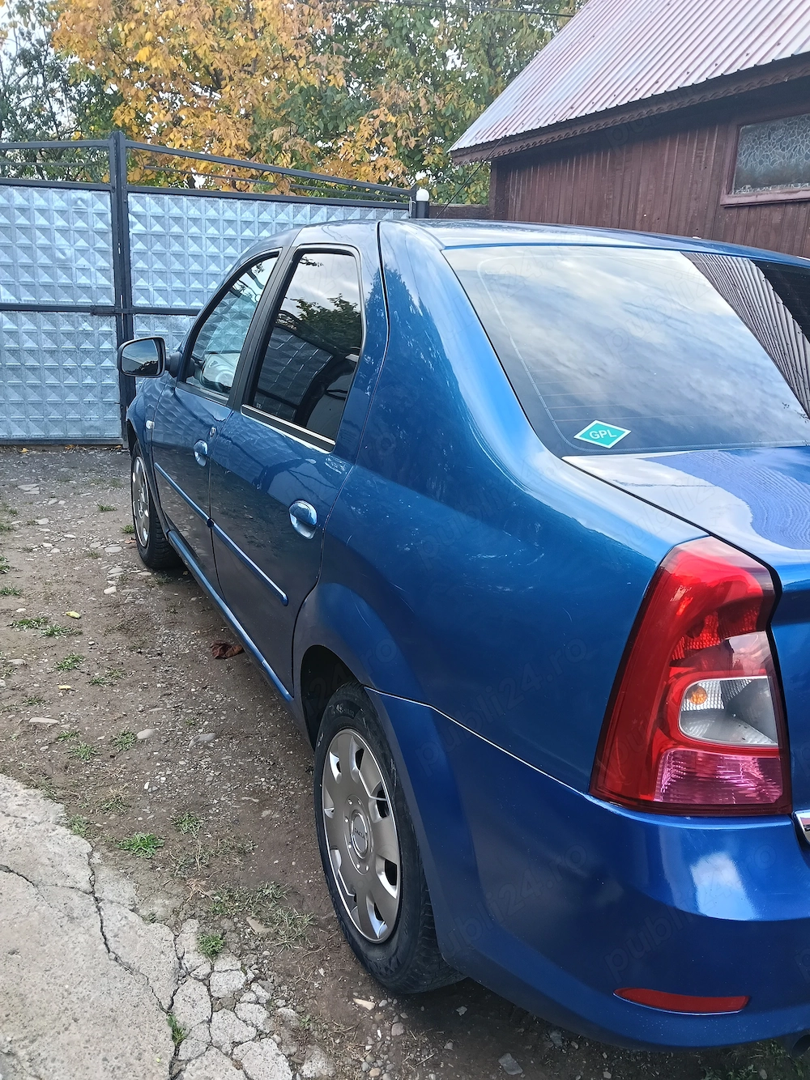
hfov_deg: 51.3
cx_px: 405
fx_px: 843
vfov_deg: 65.3
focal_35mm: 27
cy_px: 540
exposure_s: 1/100
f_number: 1.8
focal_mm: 3.98
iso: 125
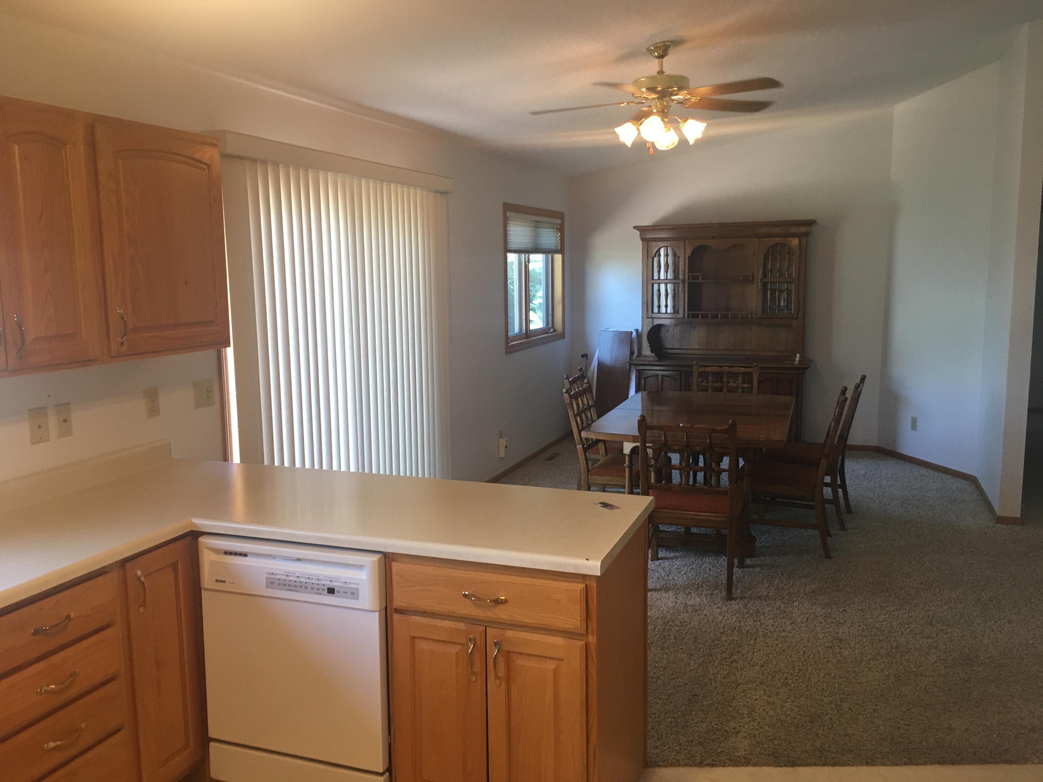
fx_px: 874
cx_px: 522
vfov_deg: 48.2
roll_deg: +1.3
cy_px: 391
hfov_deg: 61.7
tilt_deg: -8.3
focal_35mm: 29
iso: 40
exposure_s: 1/15
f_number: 2.2
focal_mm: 4.15
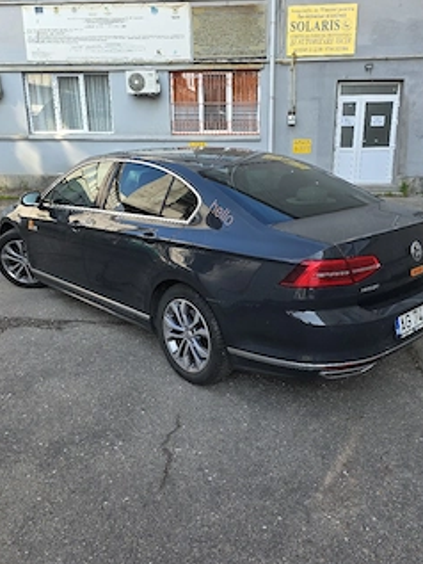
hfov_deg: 48.2
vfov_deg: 61.6
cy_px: 263
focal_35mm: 29
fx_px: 472
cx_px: 233
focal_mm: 6.25
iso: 32
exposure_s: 1/370
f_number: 1.7
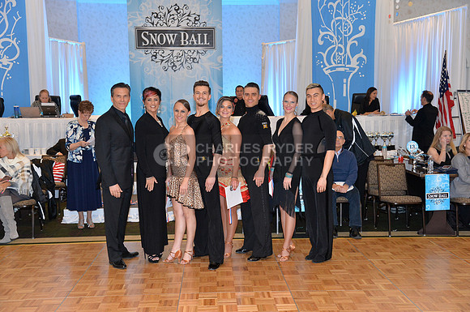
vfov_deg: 30.4
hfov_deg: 44.6
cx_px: 235
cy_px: 156
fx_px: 574
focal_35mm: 44
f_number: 5
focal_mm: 44
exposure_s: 1/250
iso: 2500
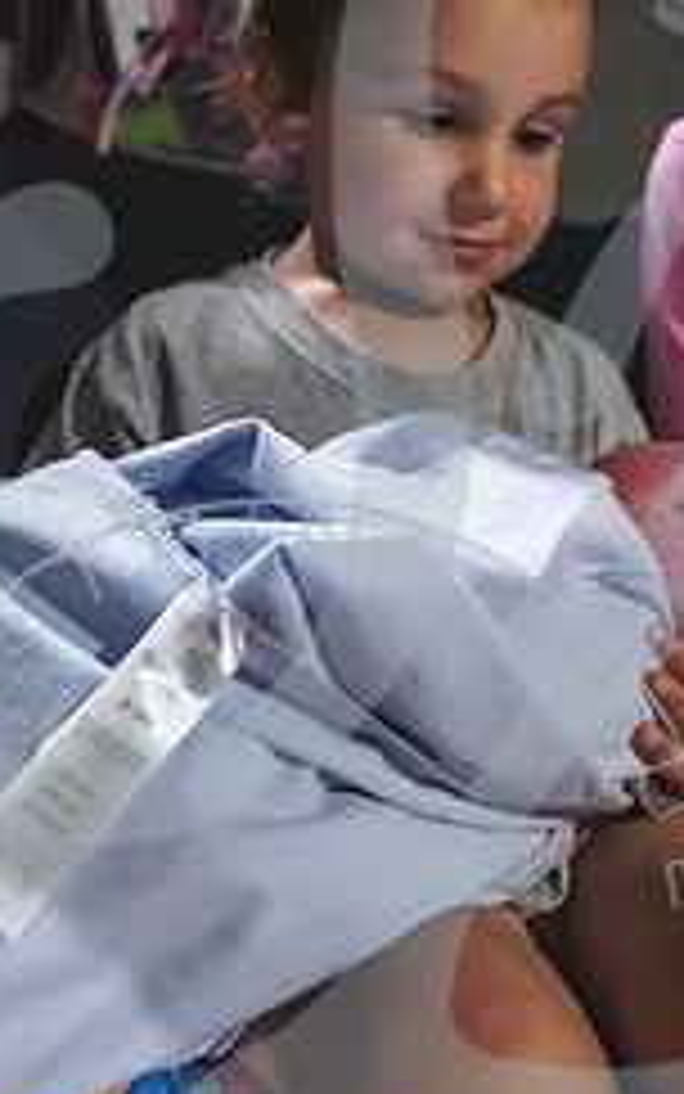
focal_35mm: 34
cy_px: 583
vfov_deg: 56.6
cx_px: 500
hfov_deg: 36.6
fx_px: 1013
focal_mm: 14
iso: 2000
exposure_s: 1/60
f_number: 2.8
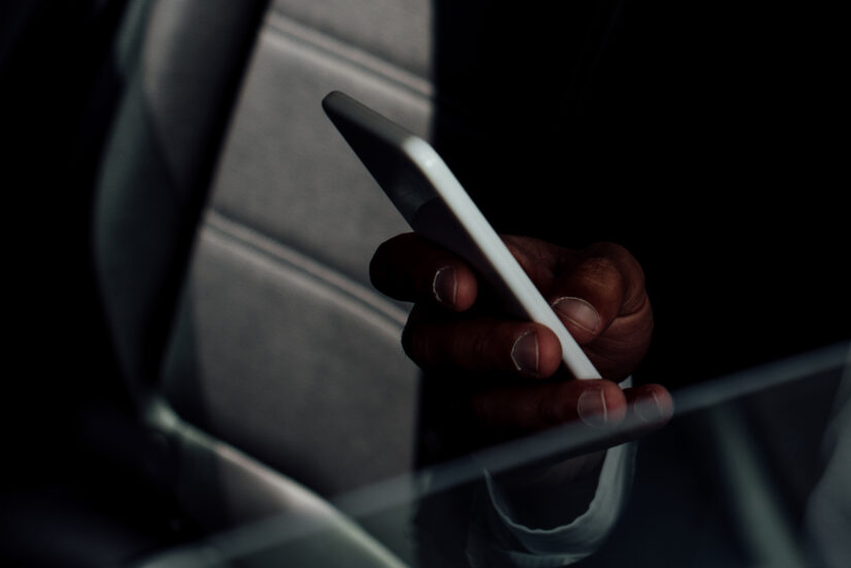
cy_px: -148
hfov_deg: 13.1
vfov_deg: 8.8
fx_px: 3642
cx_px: 952
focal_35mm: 154
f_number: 4
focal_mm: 50
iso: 100
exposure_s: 1/320
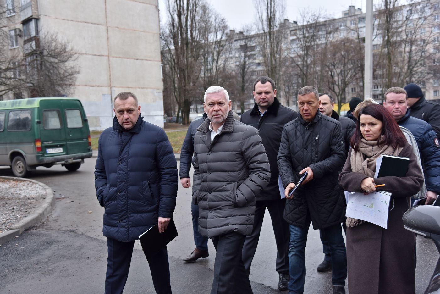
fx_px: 538
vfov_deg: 30.5
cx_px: 220
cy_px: 147
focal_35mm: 44
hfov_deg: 44.5
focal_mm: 44
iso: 800
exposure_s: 1/400
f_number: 4.5
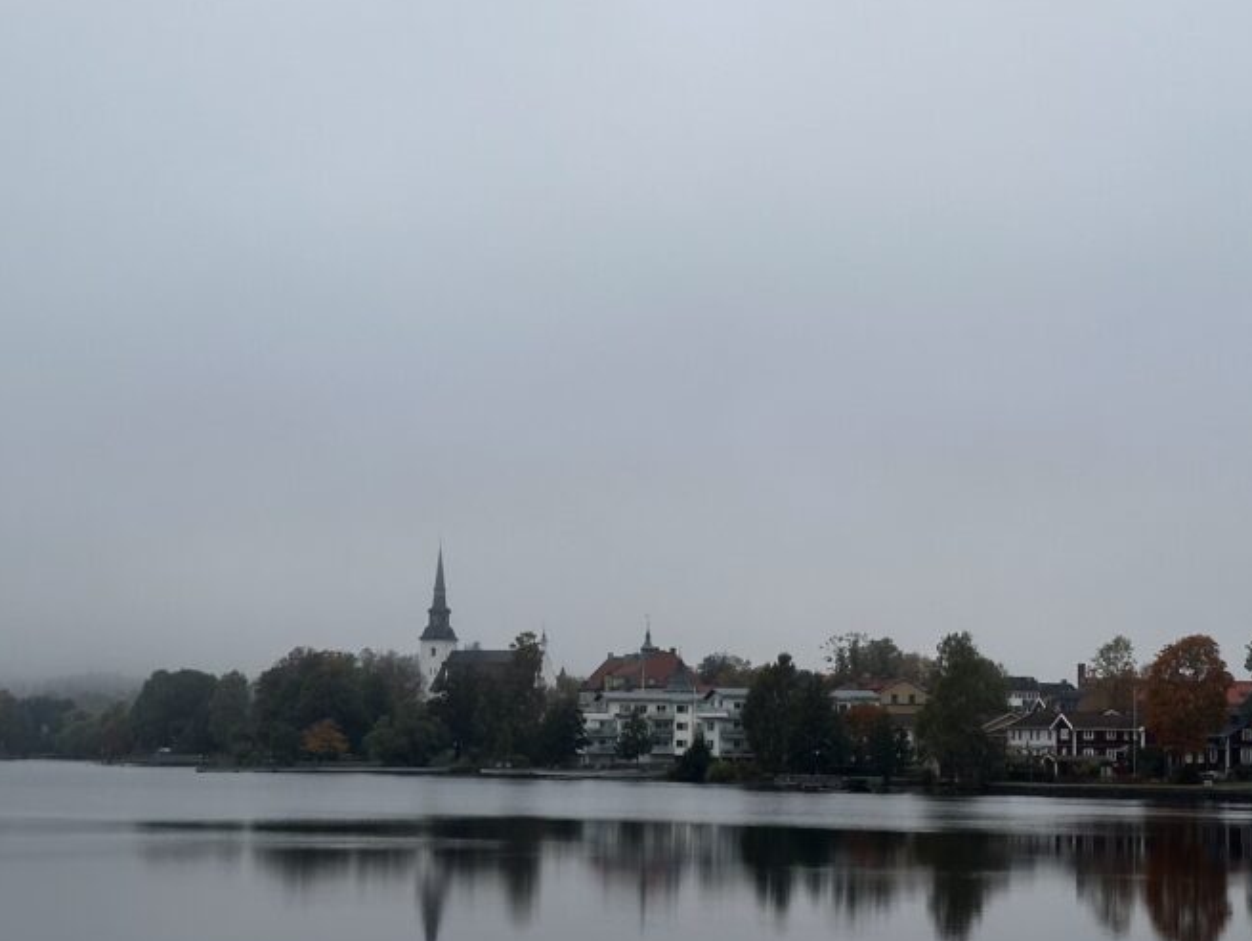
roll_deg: +0.1
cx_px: 851
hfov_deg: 25.8
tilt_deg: +4.0
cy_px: 568
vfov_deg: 19.6
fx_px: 2714
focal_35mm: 75
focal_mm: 6.86
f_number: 1.78
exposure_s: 1/1120
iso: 64
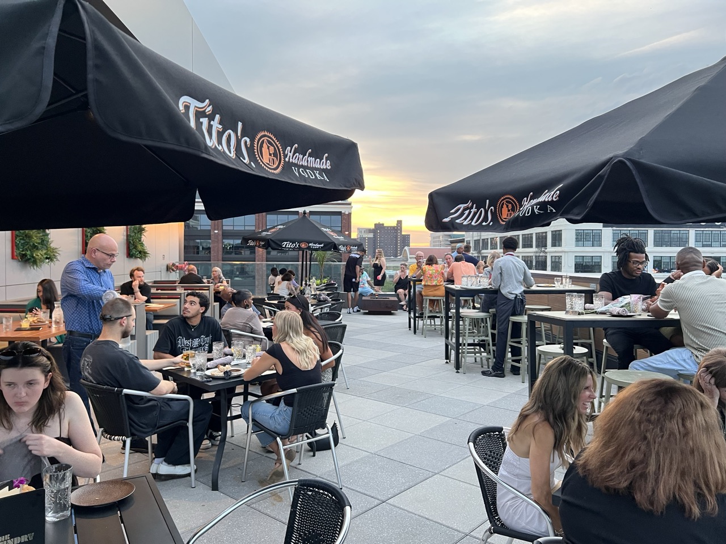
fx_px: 545
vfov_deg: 53.1
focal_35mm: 26
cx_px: 363
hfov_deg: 67.3
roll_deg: -0.4
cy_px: 272
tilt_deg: -0.4
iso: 125
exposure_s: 1/93
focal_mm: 5.7
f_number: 1.5
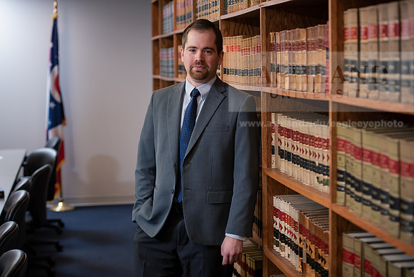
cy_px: 138
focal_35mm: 70
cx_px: 207
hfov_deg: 28.8
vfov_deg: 19.5
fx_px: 805
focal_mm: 70
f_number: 3.2
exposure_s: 1/125
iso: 800
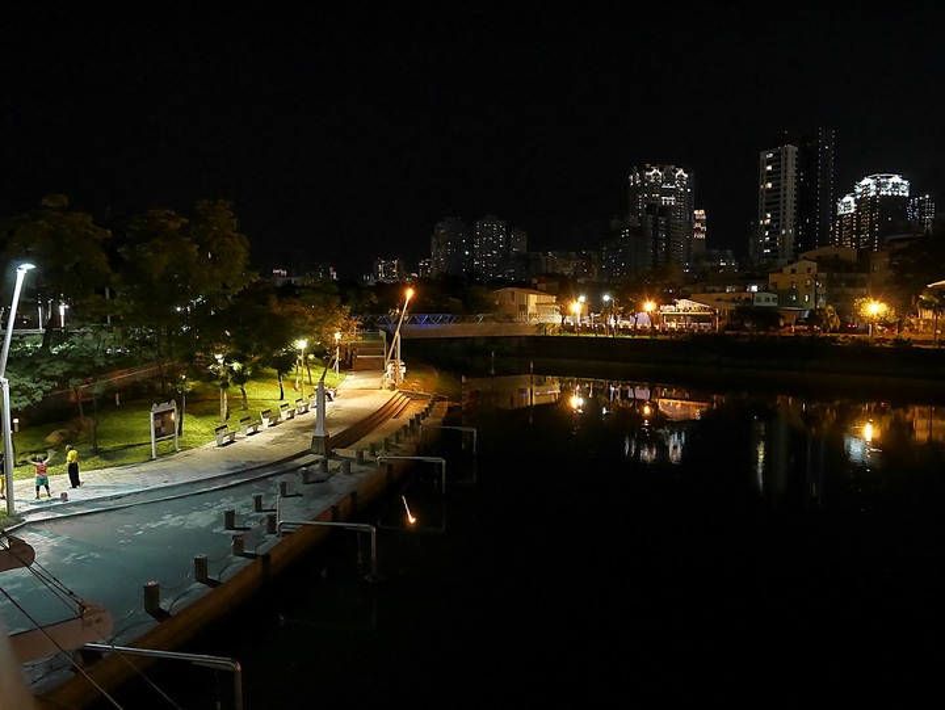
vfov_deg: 56.9
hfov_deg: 71.6
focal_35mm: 24
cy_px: 355
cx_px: 472
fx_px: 656
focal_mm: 12
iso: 3200
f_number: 6.3
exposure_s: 1/6
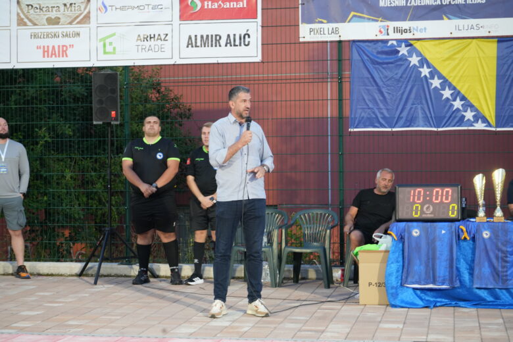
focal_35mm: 70
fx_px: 997
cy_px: 171
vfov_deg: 19.5
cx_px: 256
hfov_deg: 28.8
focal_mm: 70
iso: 2000
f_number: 8
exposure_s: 1/30
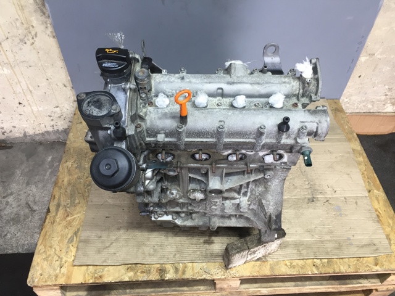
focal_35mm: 29
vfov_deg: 48.2
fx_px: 331
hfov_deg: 61.7
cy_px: 148
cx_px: 198
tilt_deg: -50.0
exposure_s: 1/33
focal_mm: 4.15
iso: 80
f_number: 2.2
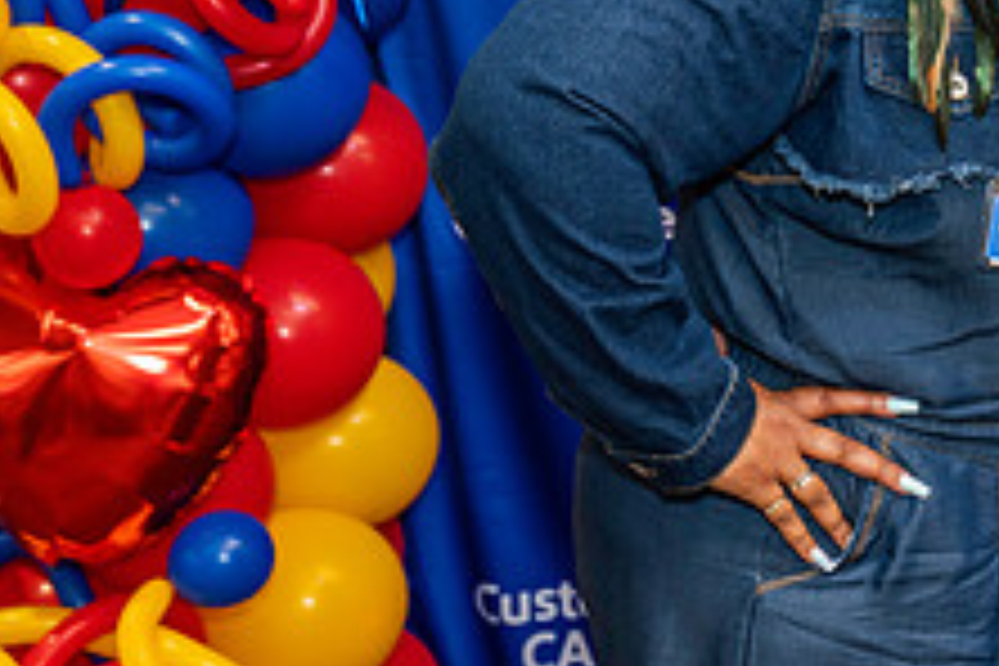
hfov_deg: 20.4
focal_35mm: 94
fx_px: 2608
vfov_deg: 14.4
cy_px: 29
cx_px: 1161
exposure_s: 1/160
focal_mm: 36
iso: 1250
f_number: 4
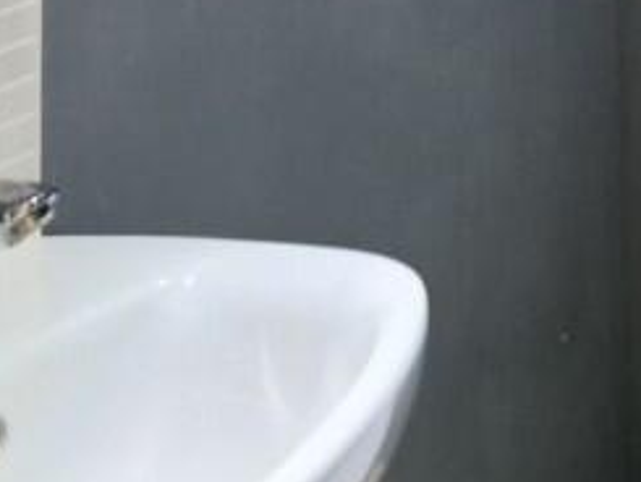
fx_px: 1779
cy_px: -495
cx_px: 620
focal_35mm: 96
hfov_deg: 19.9
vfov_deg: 13.2
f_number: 1.8
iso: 500
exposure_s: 1/24
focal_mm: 6.4
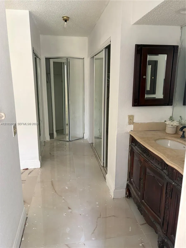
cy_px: 124
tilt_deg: -11.3
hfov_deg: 53.1
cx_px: 93
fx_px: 186
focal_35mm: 26
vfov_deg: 67.3
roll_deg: -0.4
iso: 160
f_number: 1.6
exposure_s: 1/60
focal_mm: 5.96
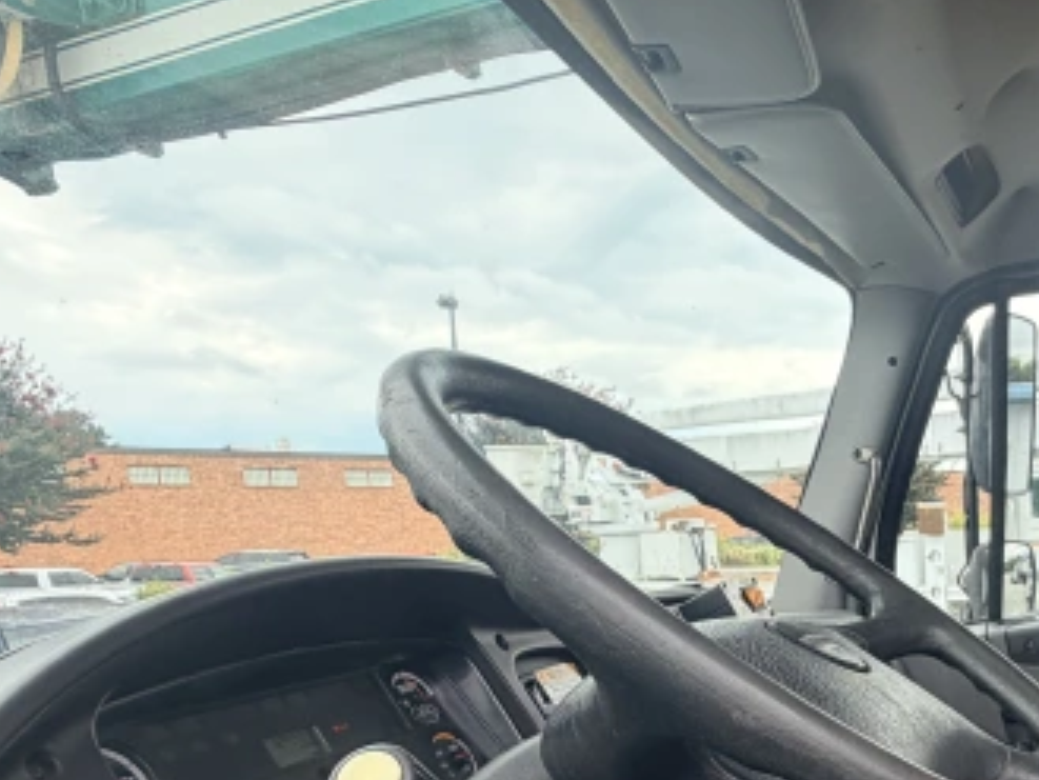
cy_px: 651
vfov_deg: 39.7
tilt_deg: -7.2
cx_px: 910
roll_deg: +2.1
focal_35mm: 34
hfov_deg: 48.9
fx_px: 1021
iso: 40
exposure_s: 1/247
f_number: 2.2
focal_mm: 2.22
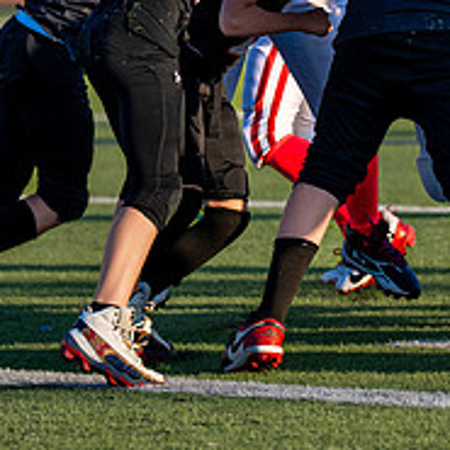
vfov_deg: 3.4
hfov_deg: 3.4
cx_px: 511
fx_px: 7604
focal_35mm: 517
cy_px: 57
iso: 100
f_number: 2.8
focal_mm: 143
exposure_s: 1/1000
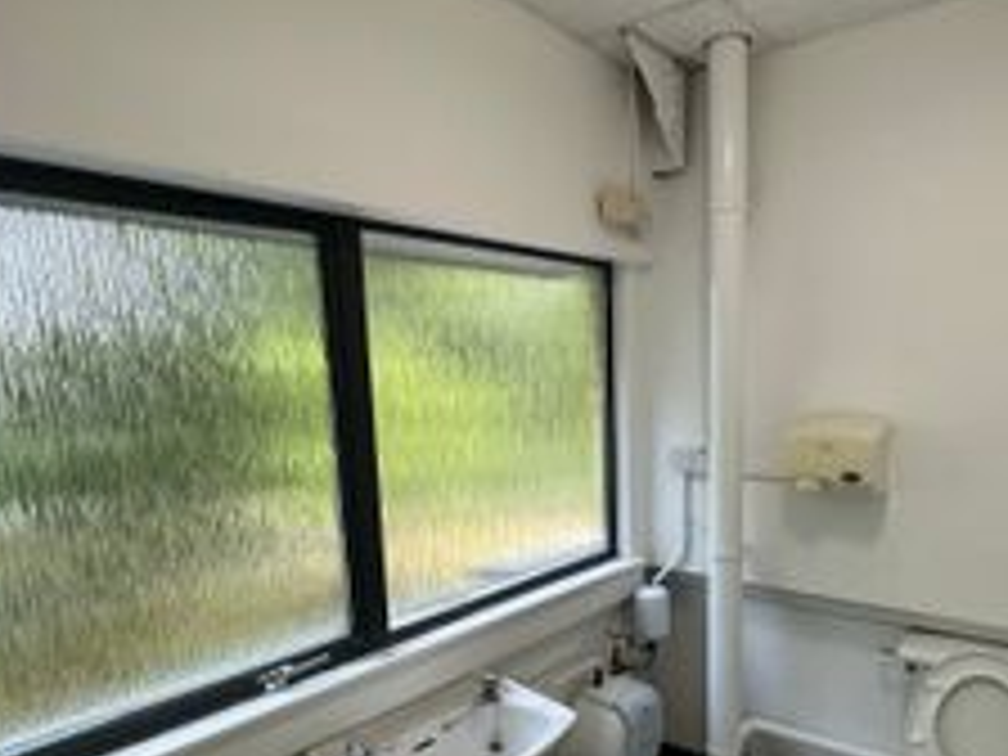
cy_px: 482
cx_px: 616
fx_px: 728
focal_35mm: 25
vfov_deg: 54.1
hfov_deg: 68.5
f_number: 2.2
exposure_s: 1/100
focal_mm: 2.22
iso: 80
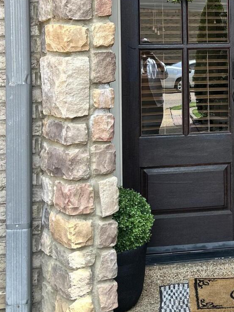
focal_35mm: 70
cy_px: 45
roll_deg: +0.7
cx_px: 283
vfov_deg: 27.0
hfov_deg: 19.7
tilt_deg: +1.4
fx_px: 631
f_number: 1.5
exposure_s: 1/364
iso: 50
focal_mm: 5.7
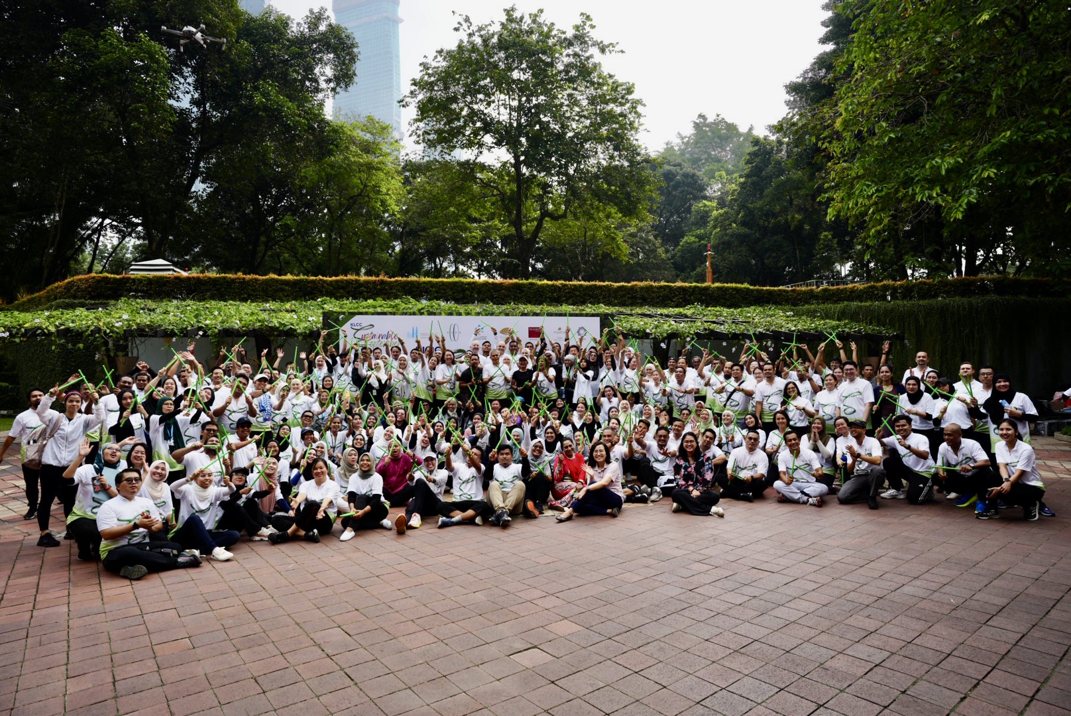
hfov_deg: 83.9
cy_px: 358
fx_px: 595
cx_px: 536
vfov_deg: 62.0
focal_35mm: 20
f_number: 6.3
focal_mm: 20
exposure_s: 1/400
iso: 320
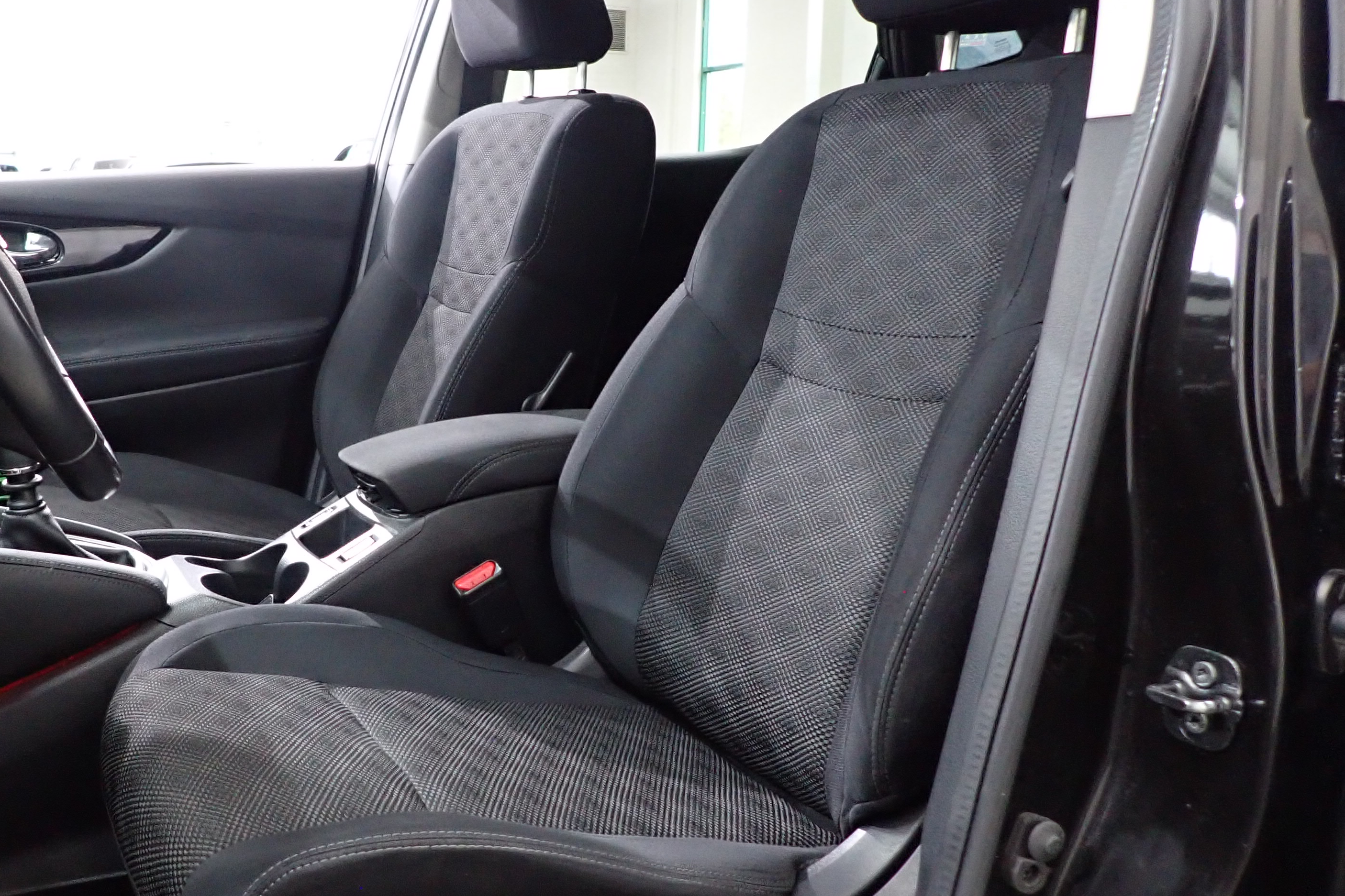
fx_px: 1382
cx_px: 461
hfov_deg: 51.0
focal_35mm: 37
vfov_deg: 35.9
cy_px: 405
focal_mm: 4.5
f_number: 2
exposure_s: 1/30
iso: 640
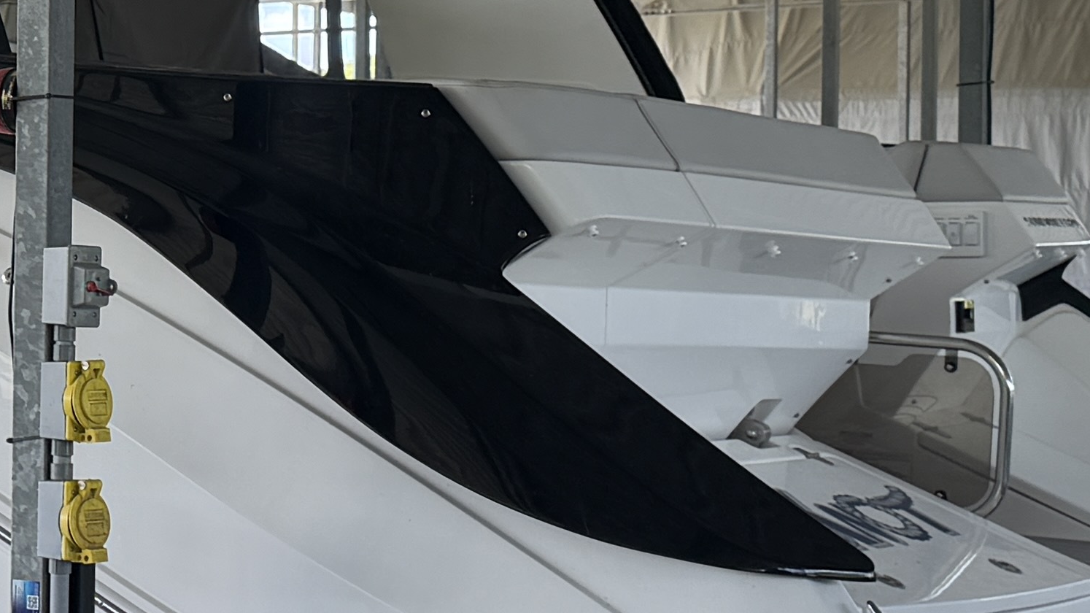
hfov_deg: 20.6
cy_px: 273
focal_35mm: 100
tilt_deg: -0.4
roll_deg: -0.4
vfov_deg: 12.1
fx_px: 2890
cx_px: -20
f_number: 1.78
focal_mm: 6.76
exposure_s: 1/295
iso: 80
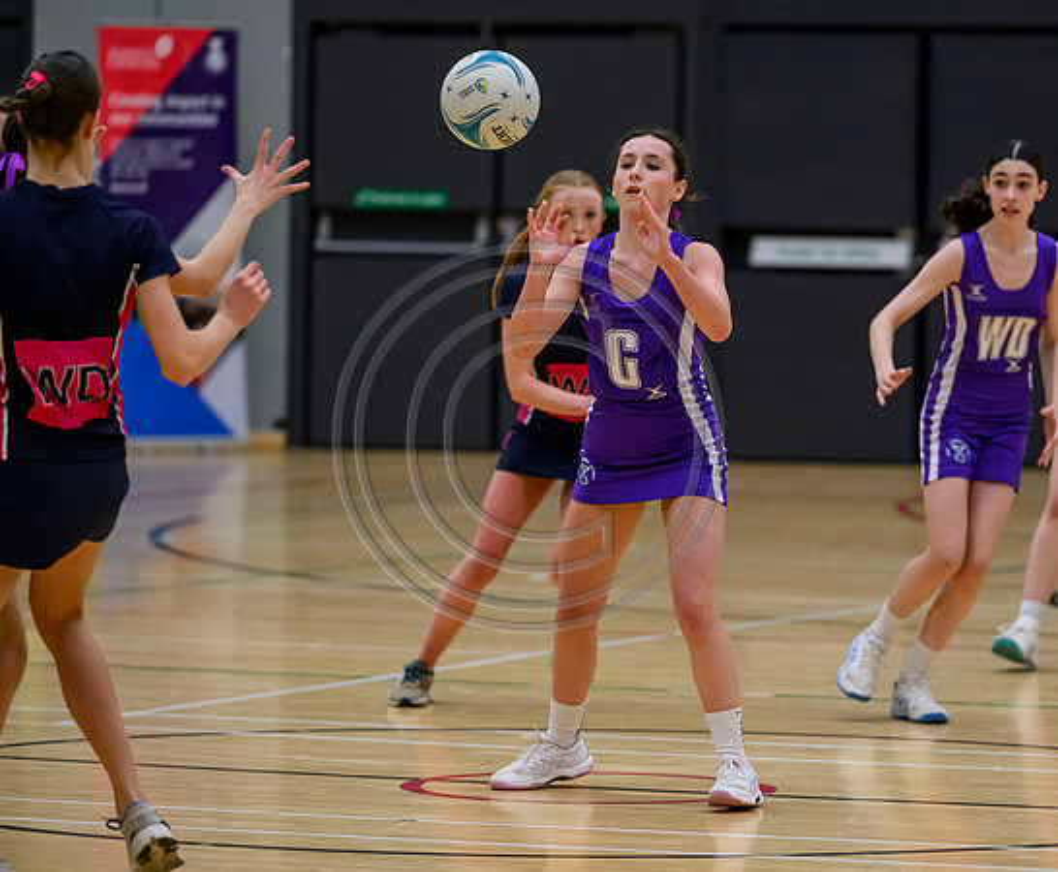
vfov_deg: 6.5
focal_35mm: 241
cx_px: 678
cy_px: 422
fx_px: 7634
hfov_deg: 7.9
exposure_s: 1/1000
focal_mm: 200
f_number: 3.5
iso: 6400
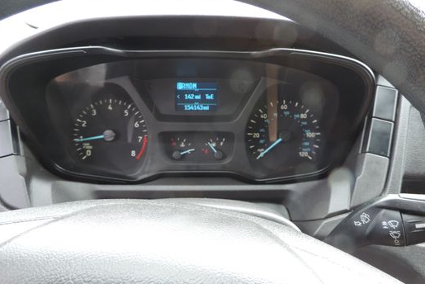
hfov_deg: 60.1
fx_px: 366
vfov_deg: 42.3
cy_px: 159
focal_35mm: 31
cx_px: 235
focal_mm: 4.3
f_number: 3
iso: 180
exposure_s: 1/30
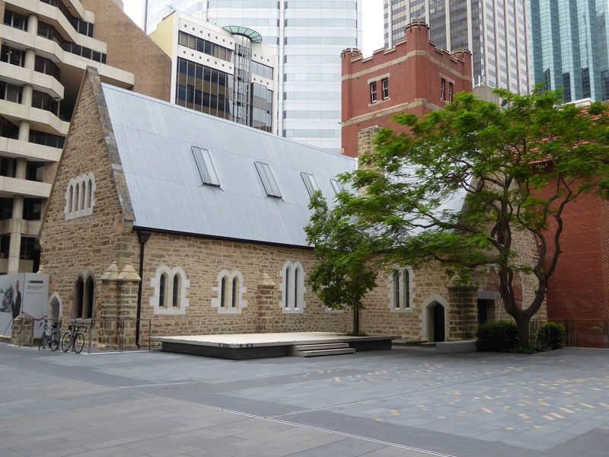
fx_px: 598
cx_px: 304
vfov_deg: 41.8
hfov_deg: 54.0
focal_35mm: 34
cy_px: 228
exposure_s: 1/100
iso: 80
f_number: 3.6
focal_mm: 5.8
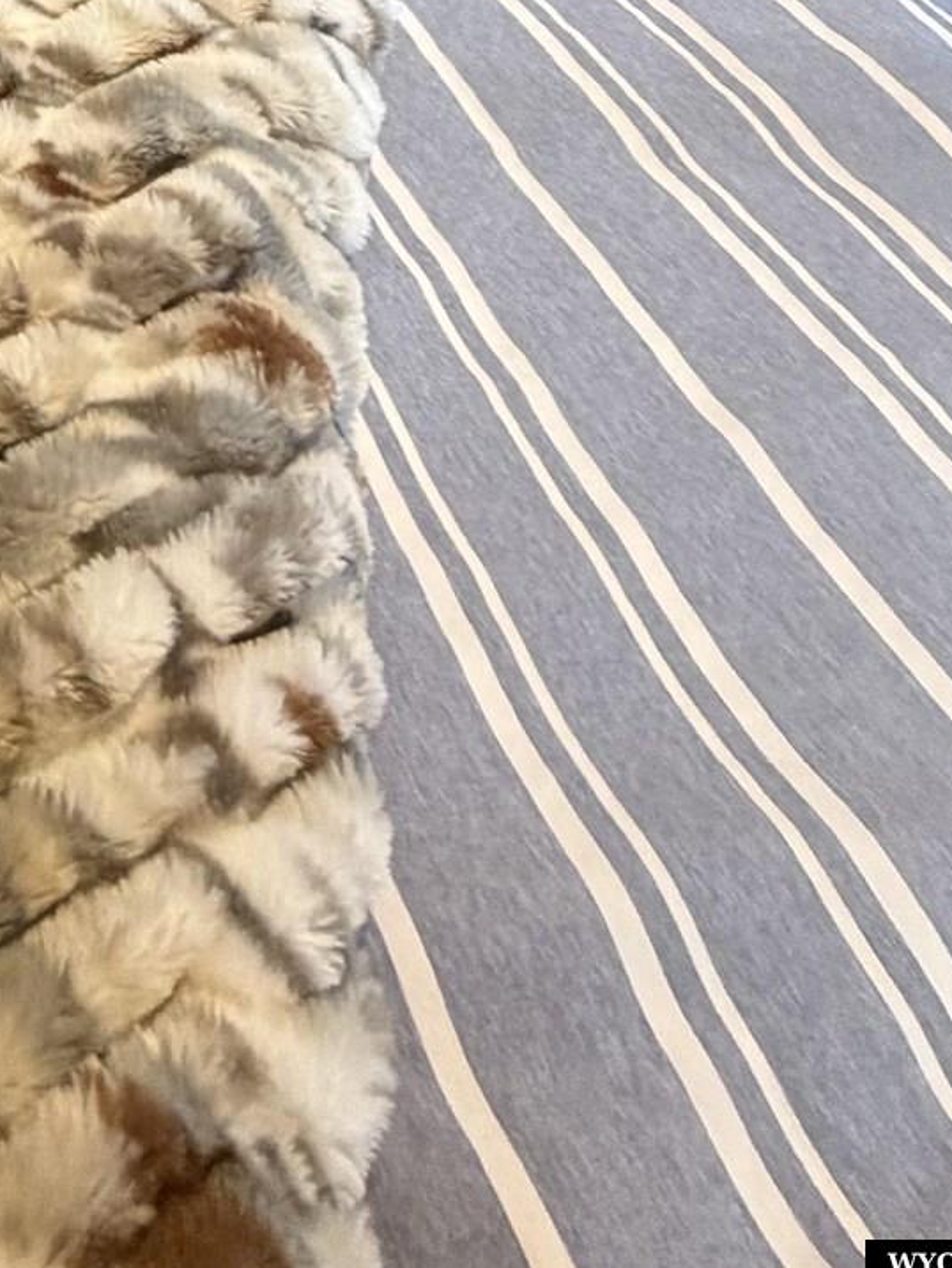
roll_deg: +0.9
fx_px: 1650
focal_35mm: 45
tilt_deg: -9.6
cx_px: -380
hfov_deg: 25.9
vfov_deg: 26.3
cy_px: -752
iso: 200
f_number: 2.2
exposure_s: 1/60
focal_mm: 2.22
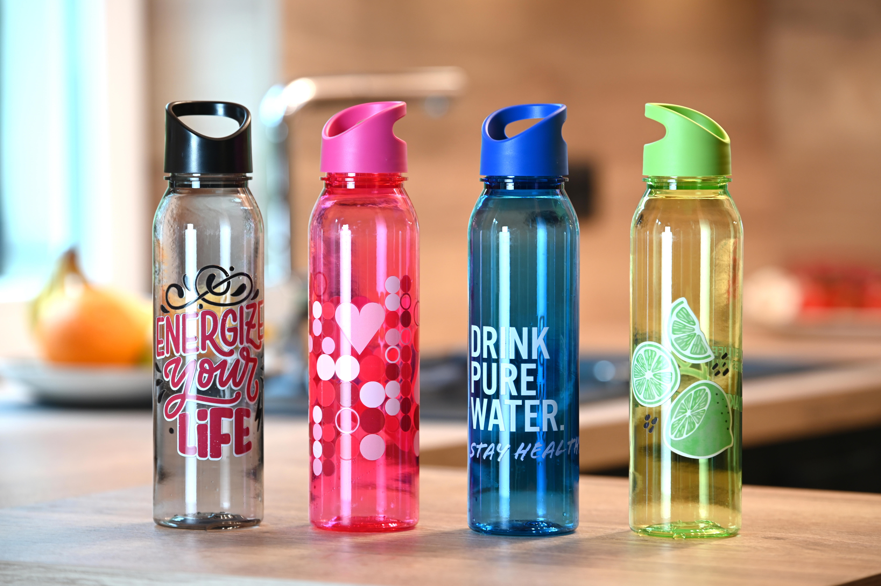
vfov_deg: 8.1
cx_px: 440
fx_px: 4157
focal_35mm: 170
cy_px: 293
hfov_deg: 12.1
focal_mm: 170
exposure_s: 1/30
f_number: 4
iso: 320
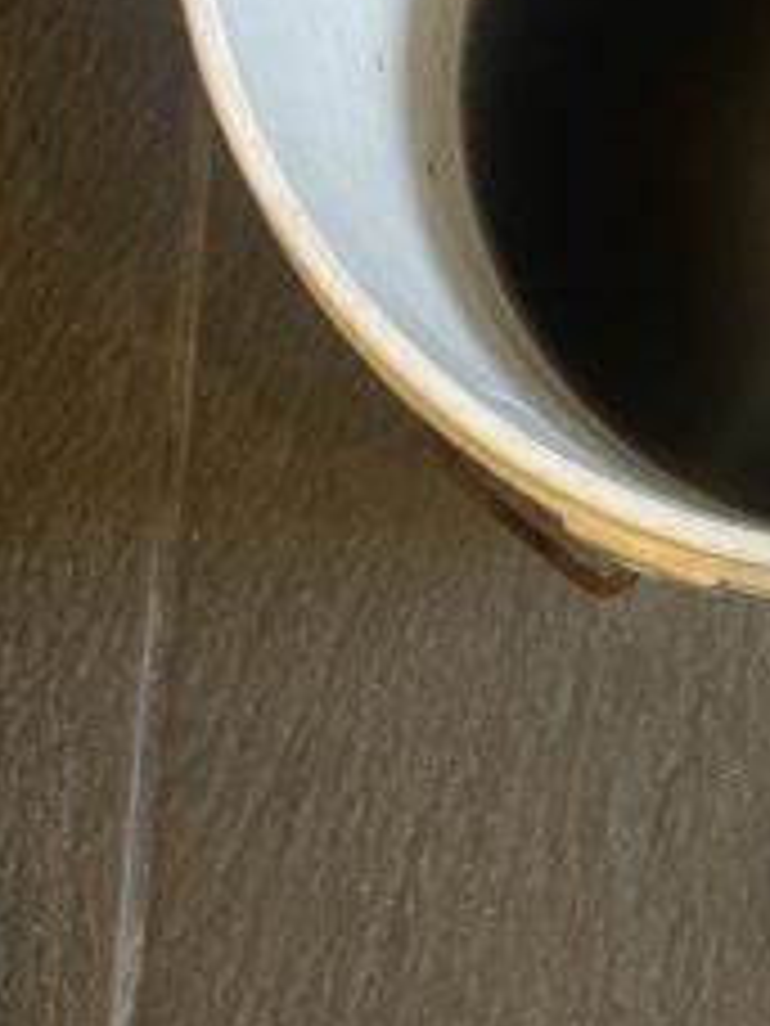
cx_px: 1000
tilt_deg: -72.2
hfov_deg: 18.7
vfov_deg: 25.2
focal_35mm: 73
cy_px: -36
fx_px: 2165
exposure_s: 1/60
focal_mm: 4.2
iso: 250
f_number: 1.6
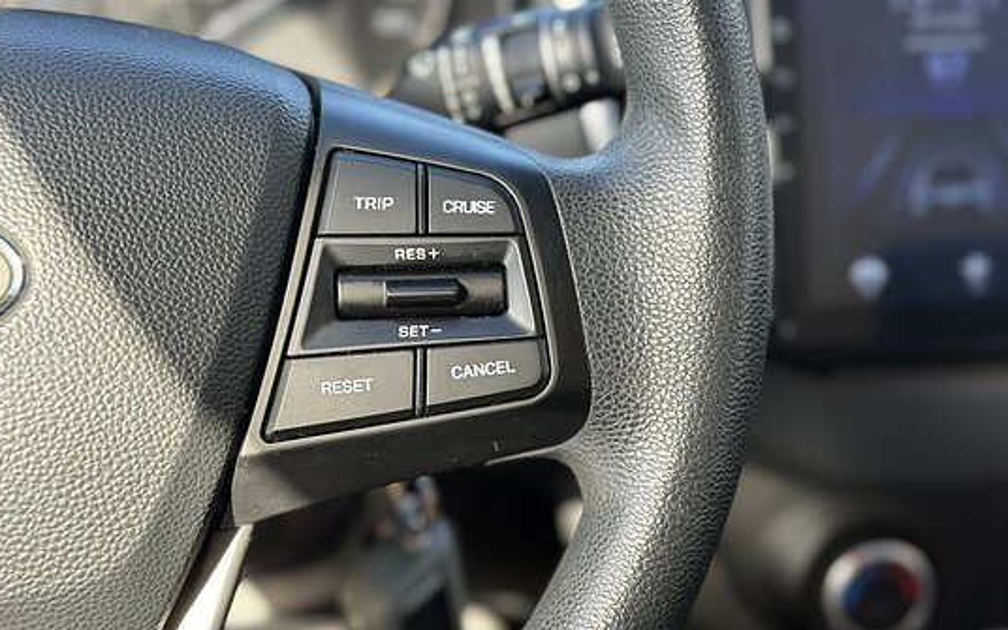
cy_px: 265
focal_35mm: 52
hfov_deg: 38.9
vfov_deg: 24.8
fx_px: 1429
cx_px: 495
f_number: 1.78
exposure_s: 1/145
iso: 50
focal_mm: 6.76
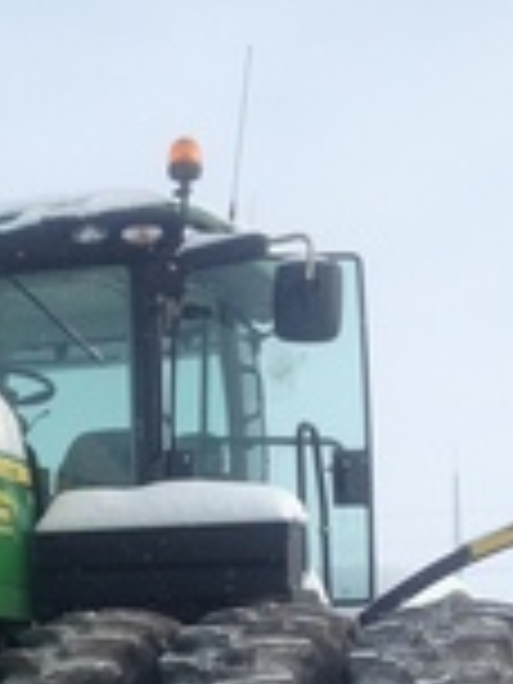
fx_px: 1857
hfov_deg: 15.6
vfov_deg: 20.2
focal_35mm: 94
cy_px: 675
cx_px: 68
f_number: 2.4
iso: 50
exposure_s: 1/1972
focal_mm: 4.28
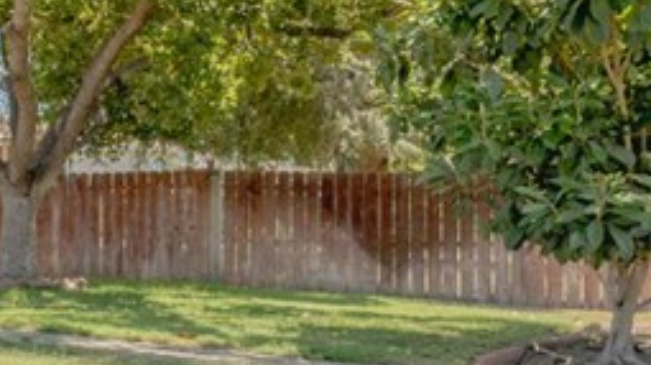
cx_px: -557
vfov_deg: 20.3
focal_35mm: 59
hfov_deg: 21.2
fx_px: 1018
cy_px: 160
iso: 100
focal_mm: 14
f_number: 6.3
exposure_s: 1/160
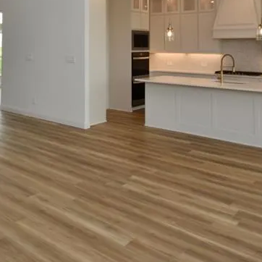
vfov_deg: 42.4
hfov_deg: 44.7
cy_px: 28
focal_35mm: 36
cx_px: 69
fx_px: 308
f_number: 5.6
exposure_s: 1/125
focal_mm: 10
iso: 220
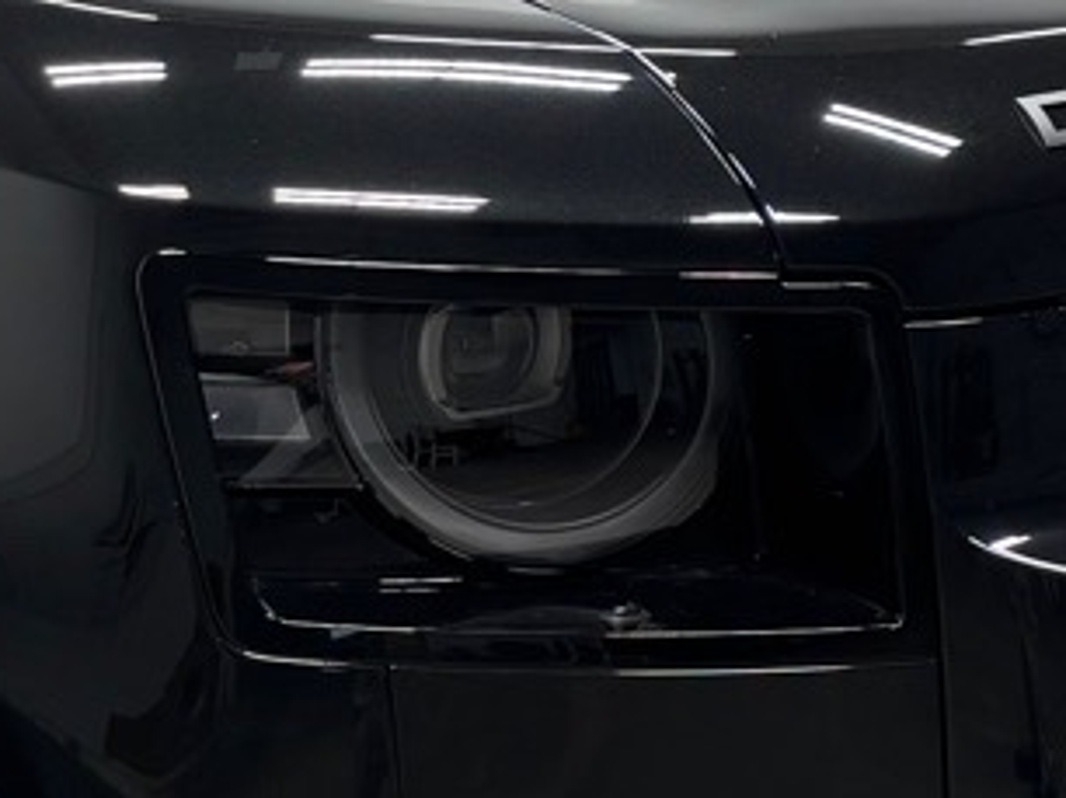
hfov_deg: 14.4
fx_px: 4185
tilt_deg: -12.1
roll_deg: +0.7
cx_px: 174
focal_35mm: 136
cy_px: 192
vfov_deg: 10.9
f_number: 1.6
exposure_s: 1/122
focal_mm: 5.96
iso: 32
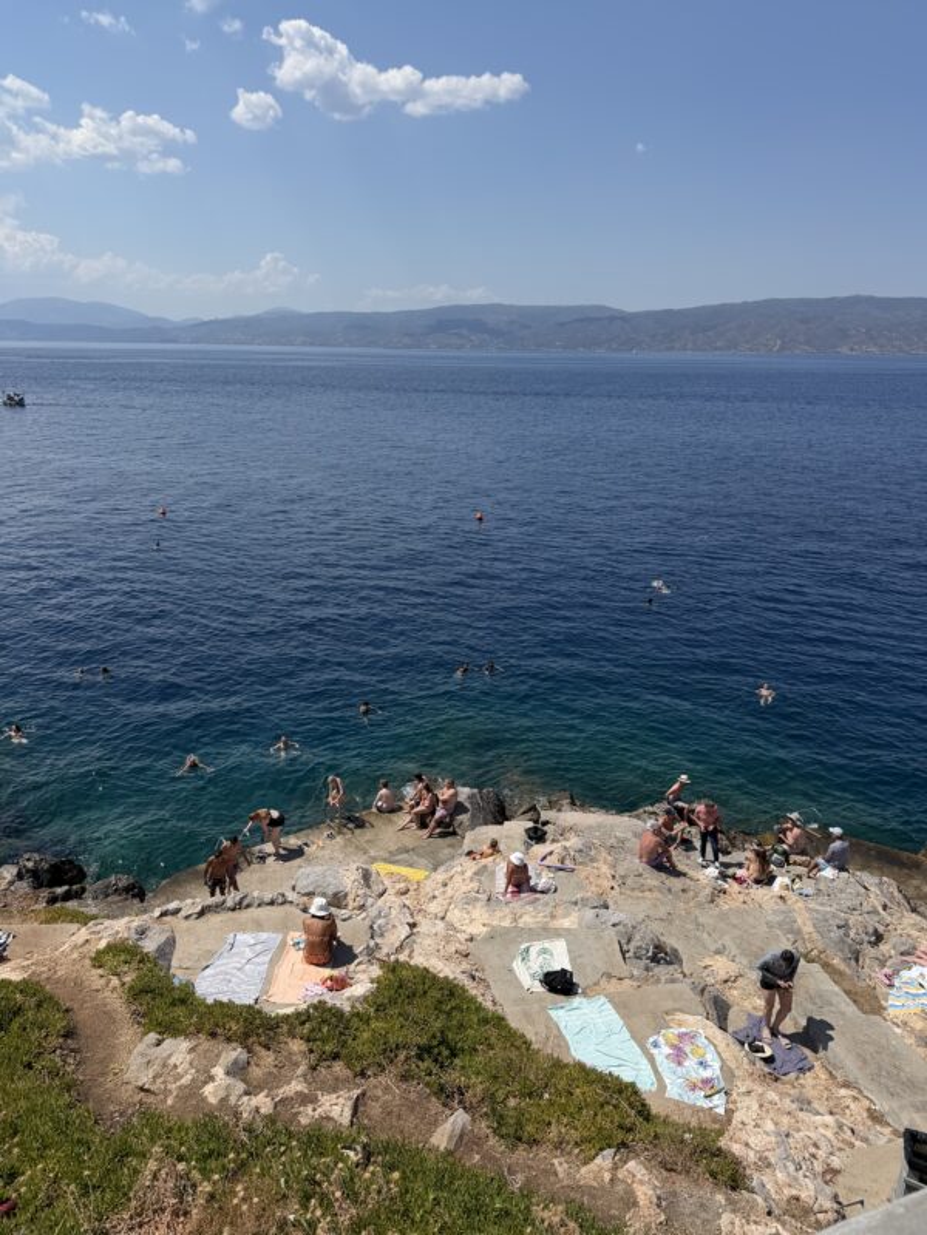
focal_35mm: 24
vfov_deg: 71.6
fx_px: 857
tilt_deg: -18.6
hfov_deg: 56.8
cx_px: 464
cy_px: 618
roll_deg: -1.5
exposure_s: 1/7353
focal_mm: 6.76
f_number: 1.78
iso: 80
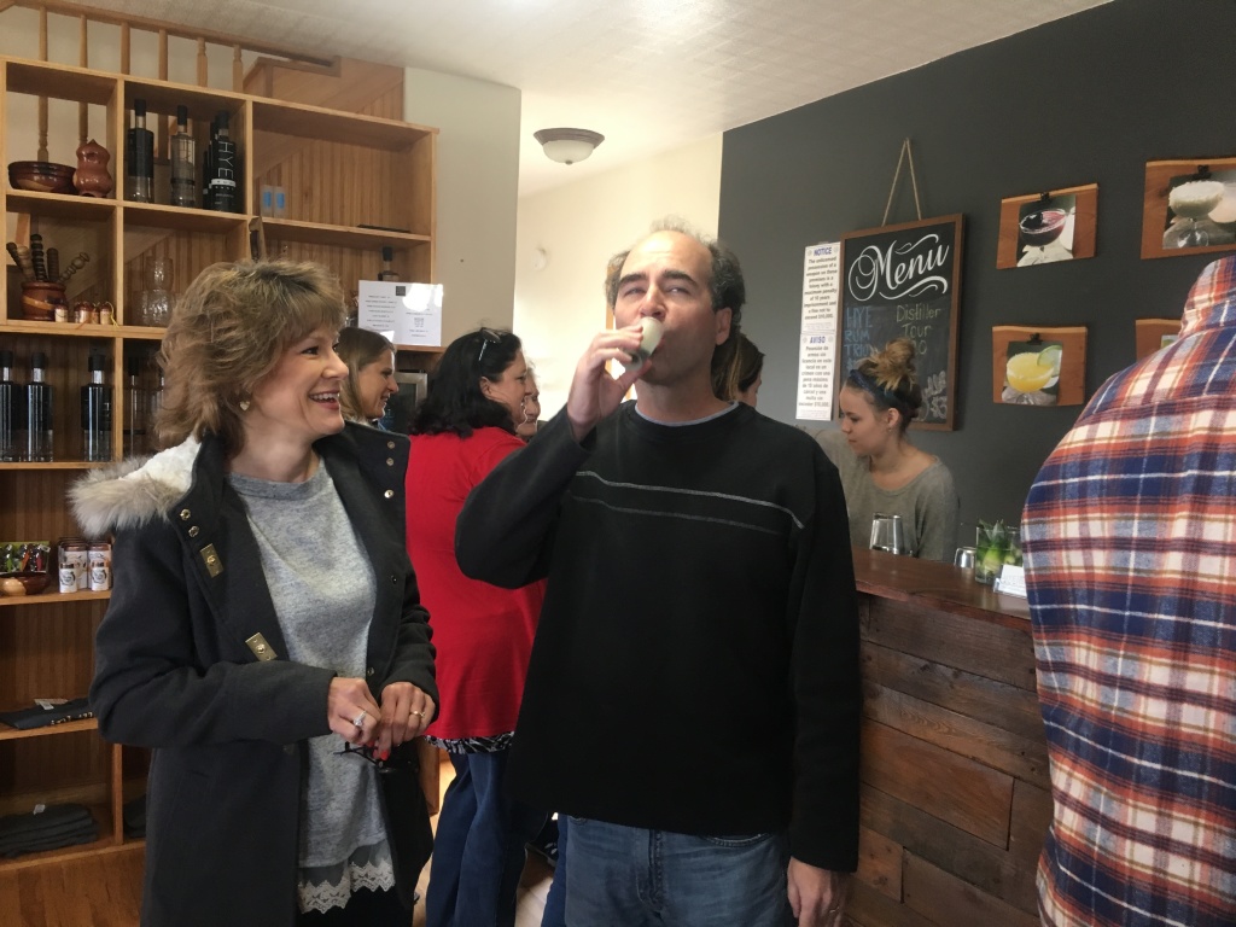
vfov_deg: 48.2
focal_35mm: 29
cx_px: 618
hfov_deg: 61.7
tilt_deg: -2.7
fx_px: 1035
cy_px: 464
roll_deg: -1.5
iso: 100
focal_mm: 4.15
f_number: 2.2
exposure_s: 1/30
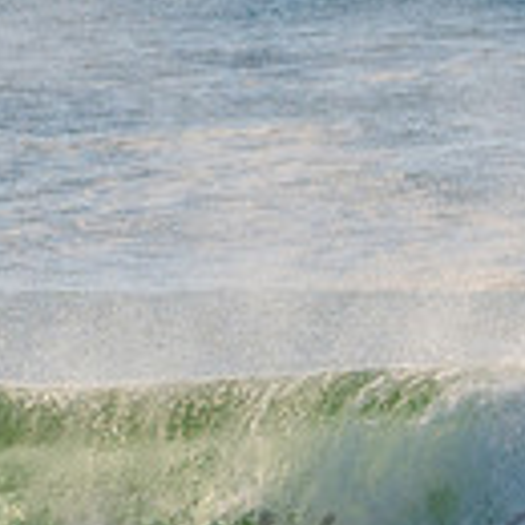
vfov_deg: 0.9
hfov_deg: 0.9
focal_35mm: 1902
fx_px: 32636
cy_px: 539
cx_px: 674
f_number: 5.6
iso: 160
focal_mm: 500
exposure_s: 1/1600
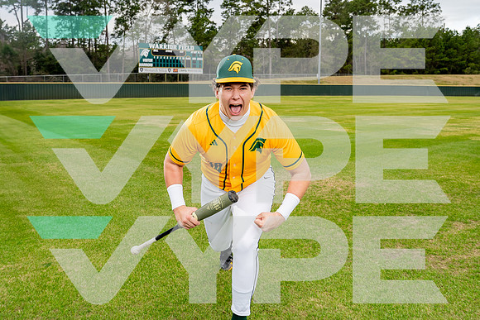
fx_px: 441
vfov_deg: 39.9
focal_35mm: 33
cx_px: 211
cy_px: 140
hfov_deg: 57.0
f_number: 5.6
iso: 400
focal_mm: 29
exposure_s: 1/250
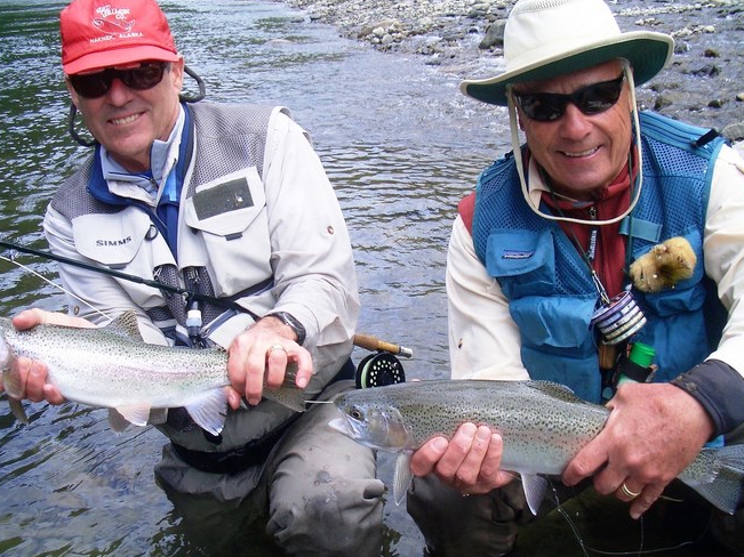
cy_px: 285
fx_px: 924
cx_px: 335
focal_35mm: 43
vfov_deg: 33.6
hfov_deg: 43.8
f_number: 4.3
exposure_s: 1/320
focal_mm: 5.8
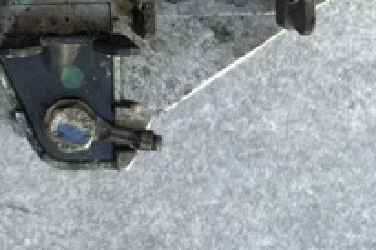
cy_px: -45
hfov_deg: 23.4
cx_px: 22
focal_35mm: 84
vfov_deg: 15.7
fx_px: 877
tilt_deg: -87.9
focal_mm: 5.1
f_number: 1.6
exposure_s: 1/121
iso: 50
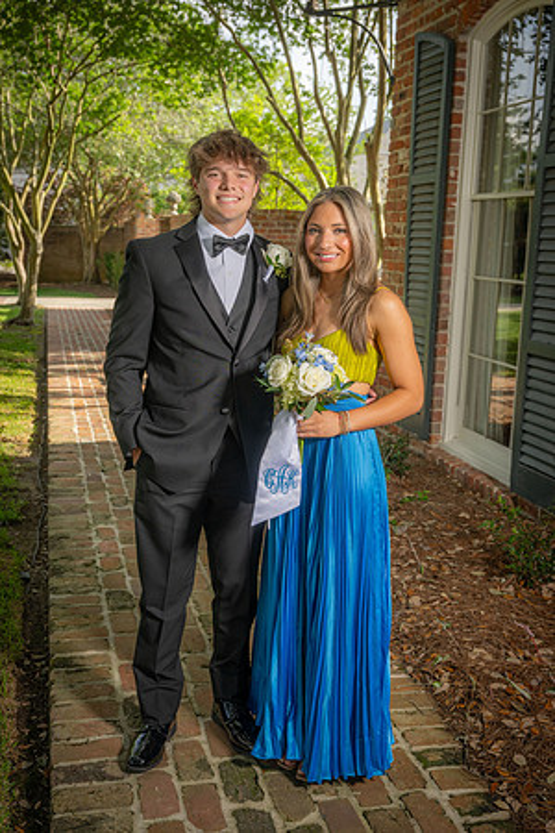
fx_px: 902
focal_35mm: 39
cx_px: 278
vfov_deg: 49.6
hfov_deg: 34.2
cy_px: 416
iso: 100
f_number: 5.6
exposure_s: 1/160
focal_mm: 39
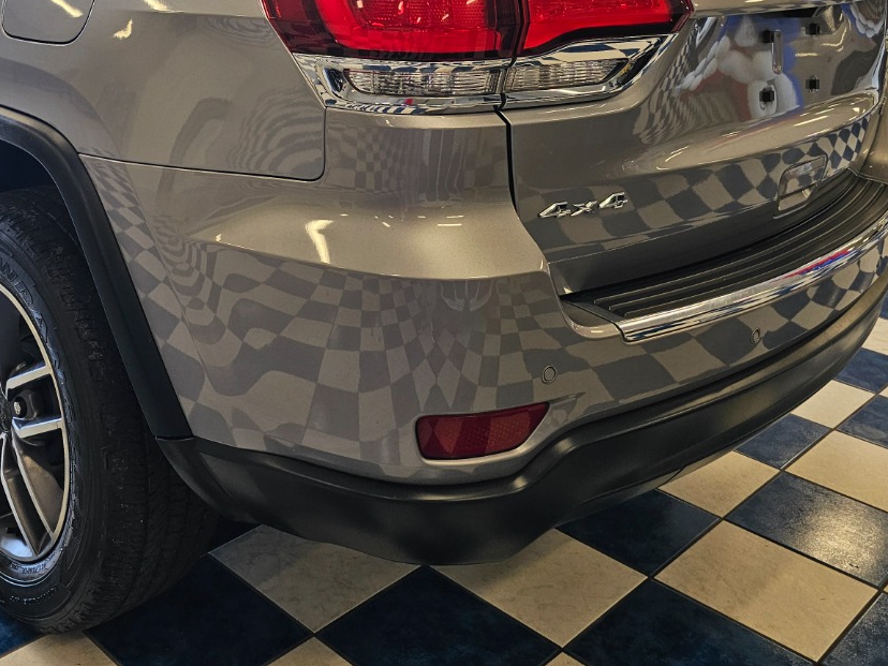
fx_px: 1026
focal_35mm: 40
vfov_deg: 34.3
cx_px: 270
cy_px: 92
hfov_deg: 45.8
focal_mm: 6.3
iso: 50
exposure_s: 1/120
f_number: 1.7
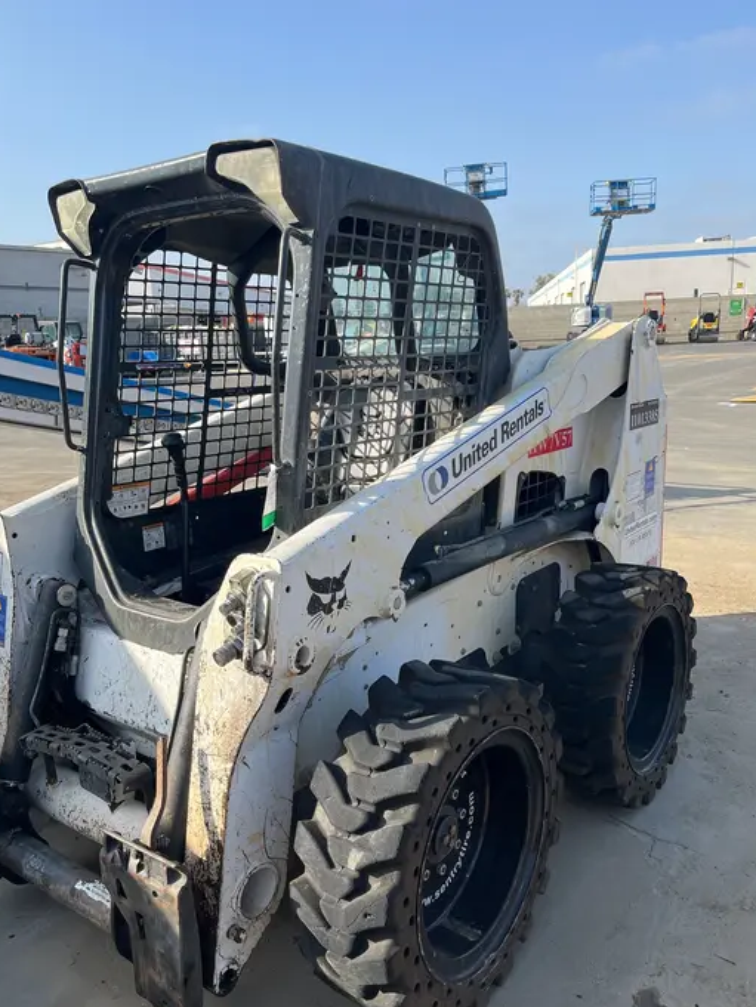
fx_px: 815
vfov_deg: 63.4
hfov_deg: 49.8
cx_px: 388
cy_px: 539
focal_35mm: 28
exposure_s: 1/1558
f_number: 1.6
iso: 50
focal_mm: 5.1
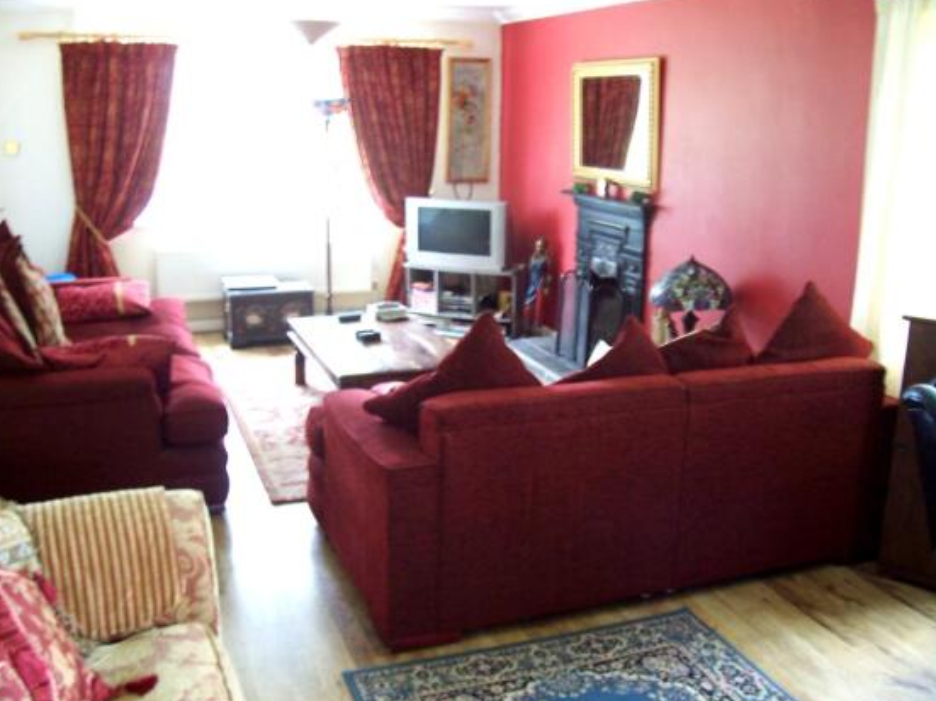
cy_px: 361
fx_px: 973
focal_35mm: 36
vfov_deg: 39.6
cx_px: 470
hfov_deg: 51.4
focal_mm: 5.6
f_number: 2.7
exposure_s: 1/10
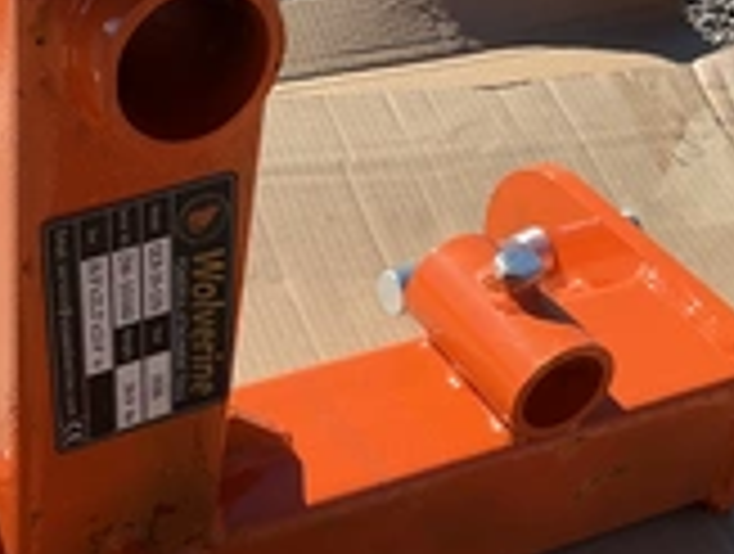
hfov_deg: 26.8
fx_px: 1509
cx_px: 135
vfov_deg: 20.8
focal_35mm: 71
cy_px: 342
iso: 25
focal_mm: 3
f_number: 1.8
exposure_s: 1/1848
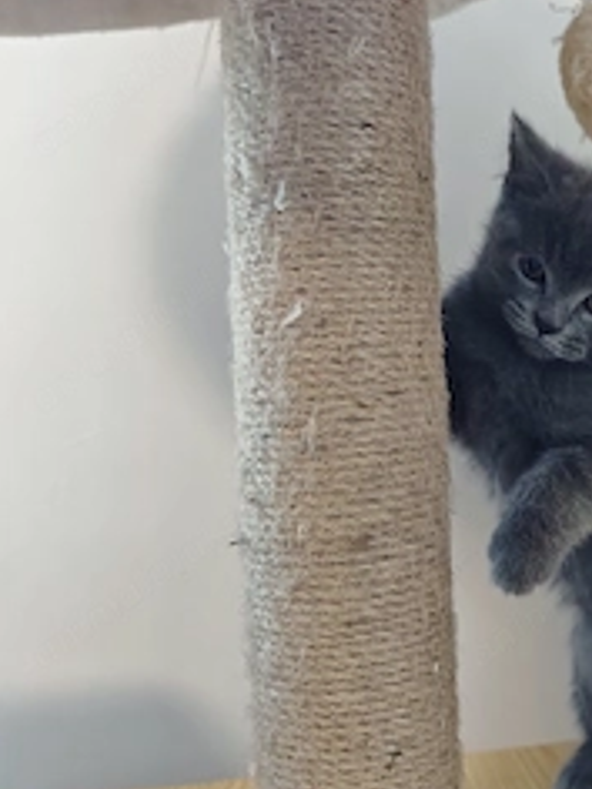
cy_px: 384
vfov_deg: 47.9
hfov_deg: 35.3
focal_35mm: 39
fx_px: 889
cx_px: 498
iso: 3200
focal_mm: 6.55
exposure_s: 1/222
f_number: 1.62
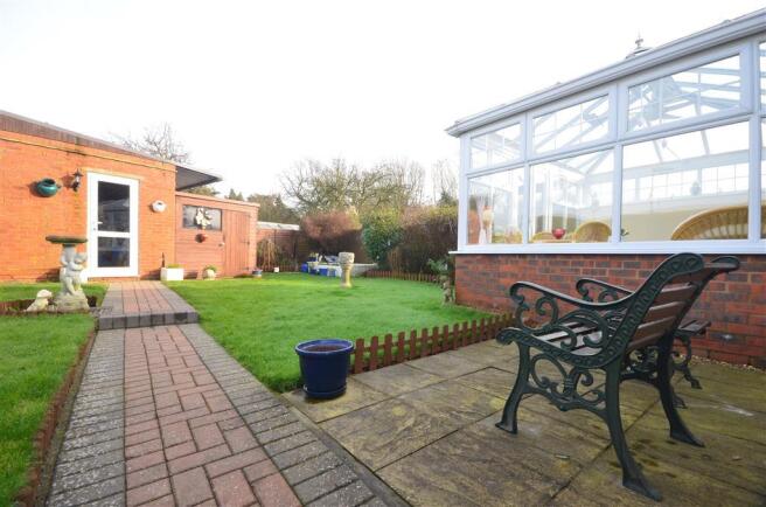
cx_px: 383
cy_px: 254
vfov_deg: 77.0
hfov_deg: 100.5
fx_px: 318
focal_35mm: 15
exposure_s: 1/60
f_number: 11
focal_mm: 10
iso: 800
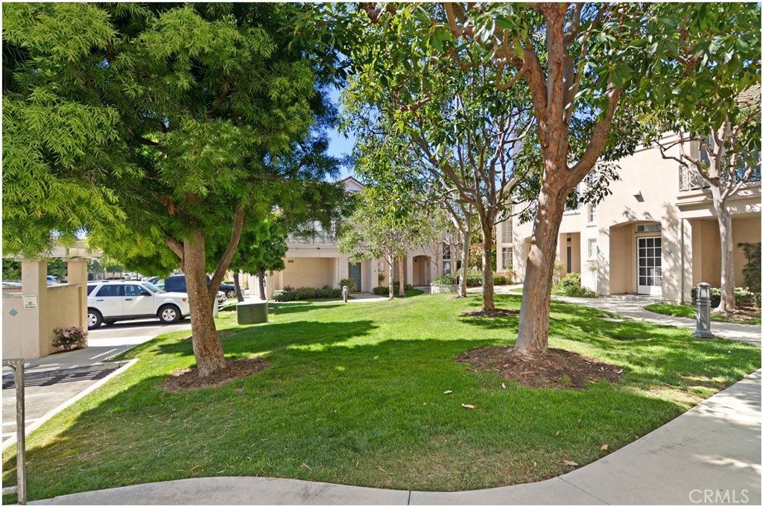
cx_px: 382
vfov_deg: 71.9
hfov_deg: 95.1
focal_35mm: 16
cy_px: 254
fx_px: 349
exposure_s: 1/1000
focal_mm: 11
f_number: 4
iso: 100
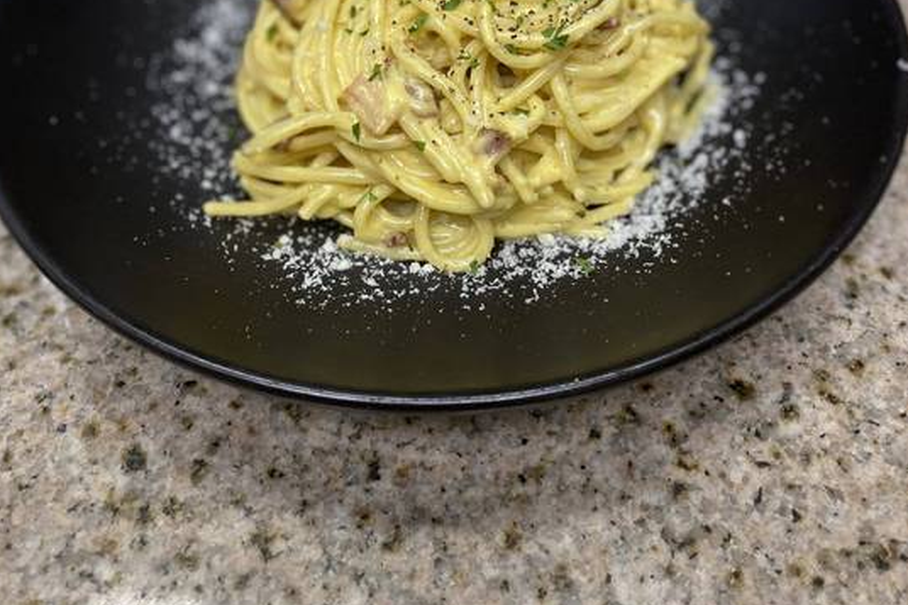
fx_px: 933
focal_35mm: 37
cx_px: 451
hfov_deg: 51.9
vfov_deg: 34.7
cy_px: 109
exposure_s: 1/120
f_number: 1.8
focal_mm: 4.25
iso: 125
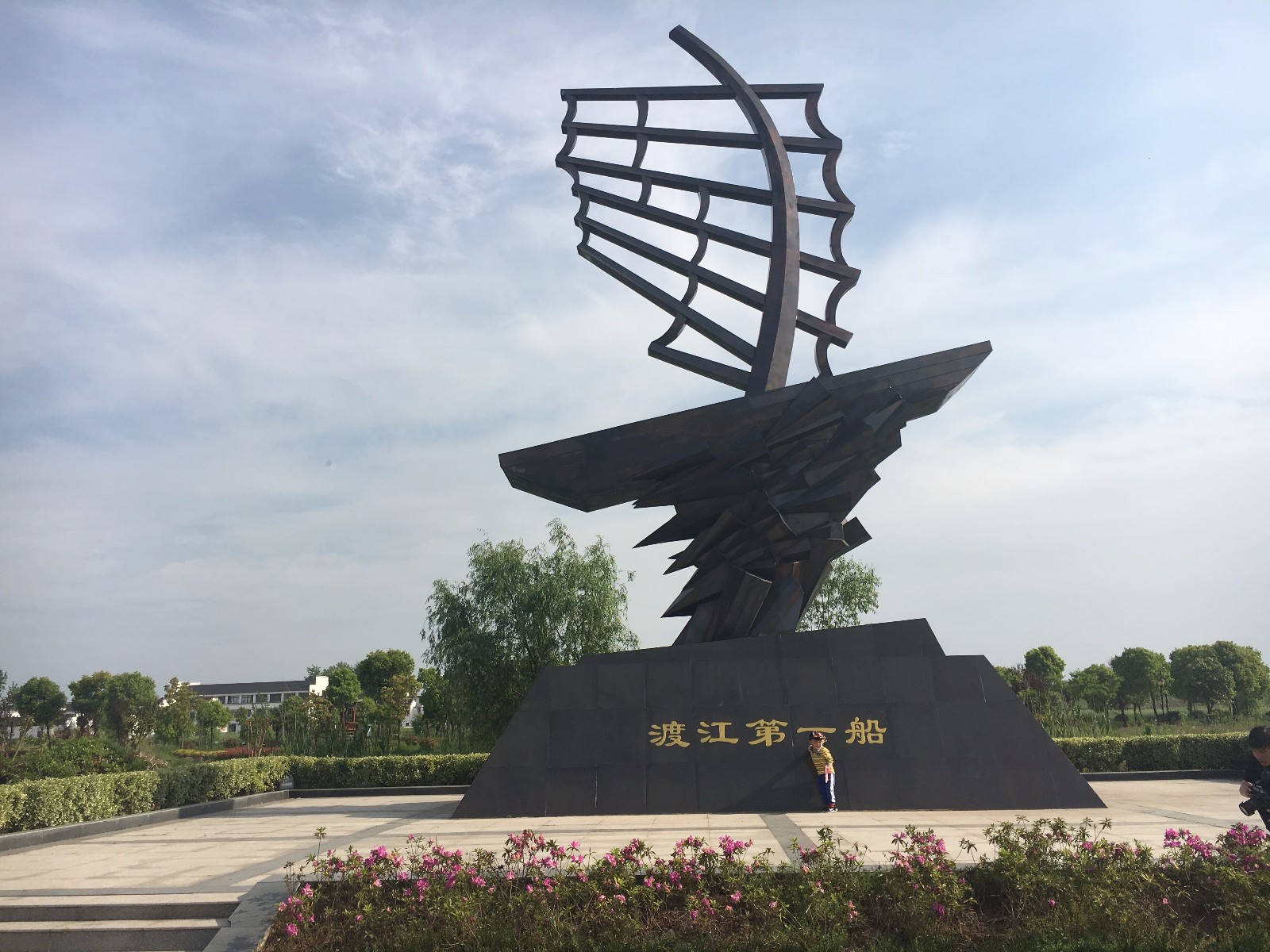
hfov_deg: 61.7
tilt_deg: +11.7
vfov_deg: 48.2
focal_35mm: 29
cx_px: 635
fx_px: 1064
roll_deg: +2.1
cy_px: 476
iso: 25
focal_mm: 4.15
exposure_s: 1/2137
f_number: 2.2
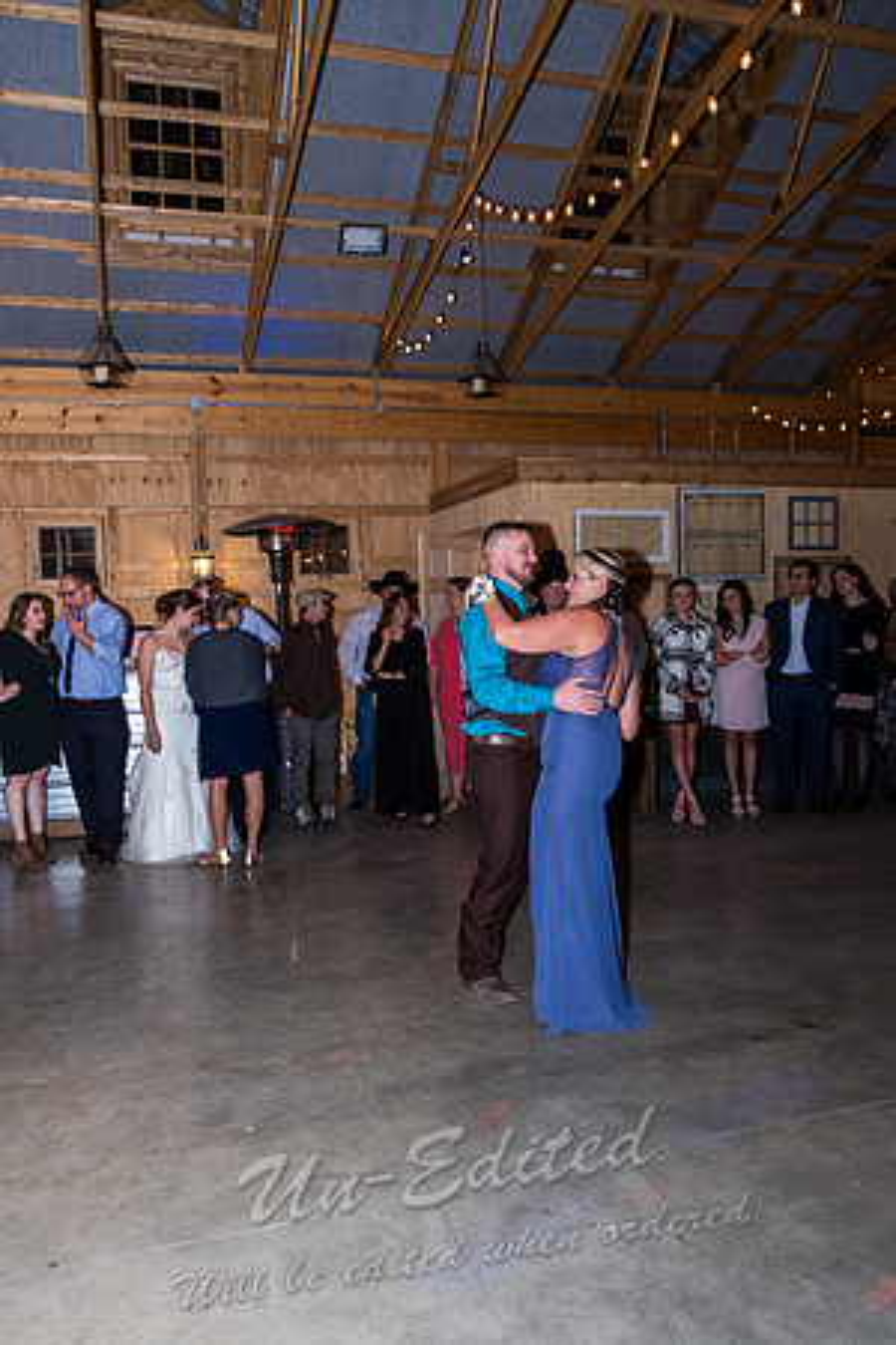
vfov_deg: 67.4
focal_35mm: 27
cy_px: 672
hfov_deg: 47.9
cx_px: 448
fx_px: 1008
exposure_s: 1/200
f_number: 2.8
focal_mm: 18
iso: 1600
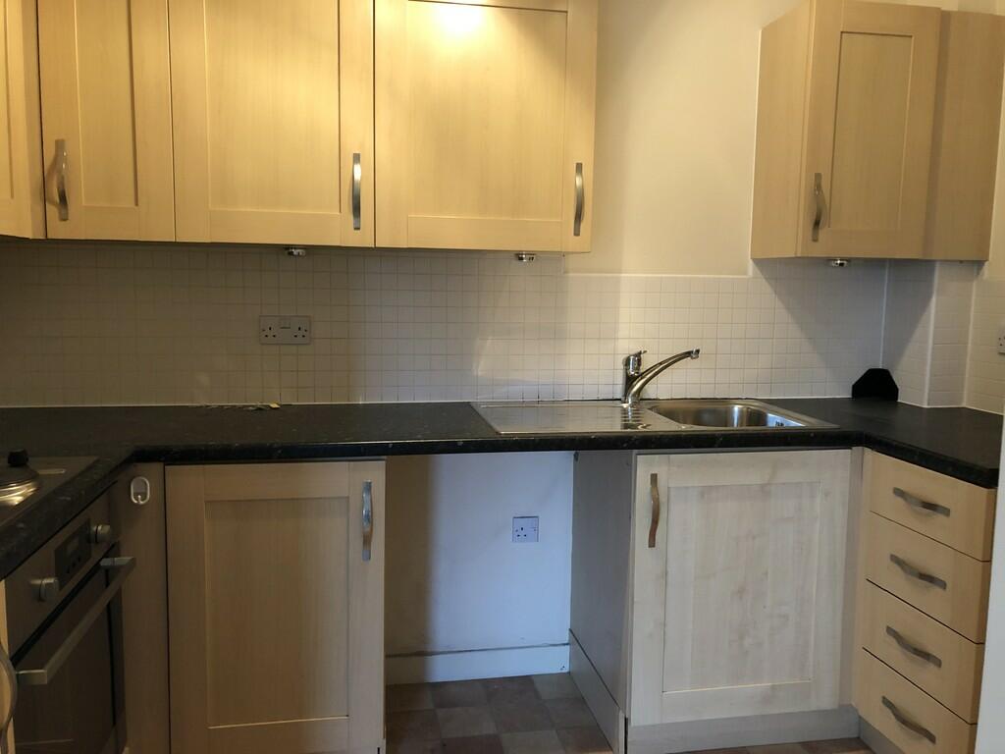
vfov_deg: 49.7
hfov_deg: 63.4
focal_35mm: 28
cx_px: 502
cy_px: 377
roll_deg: -1.0
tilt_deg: -5.3
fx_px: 813
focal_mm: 3.99
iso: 80
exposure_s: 1/17
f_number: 1.8
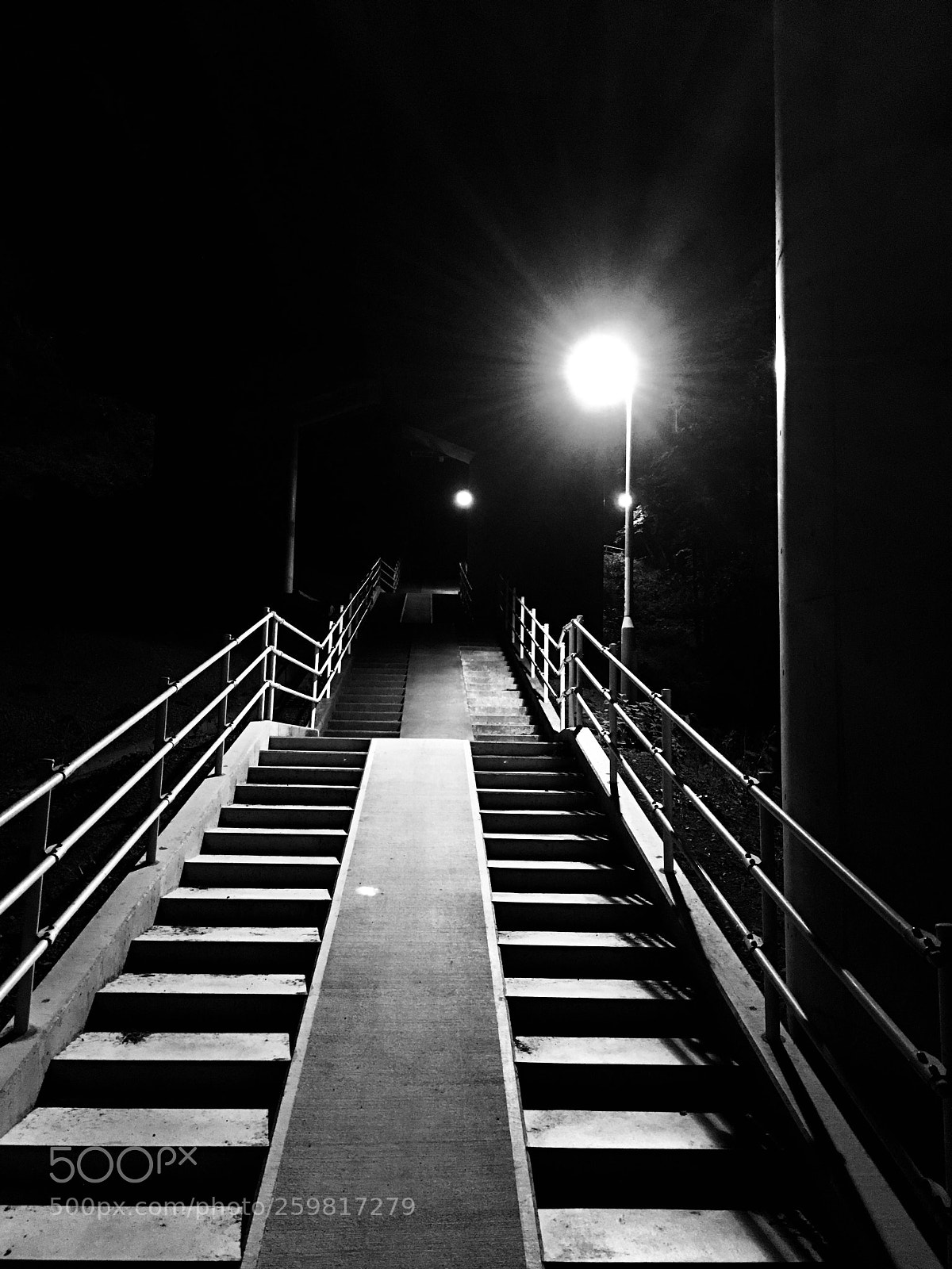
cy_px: 634
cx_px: 476
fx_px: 1063
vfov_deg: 61.7
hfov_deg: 48.2
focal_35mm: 29
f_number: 2.2
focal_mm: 4.15
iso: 160
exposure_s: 1/8
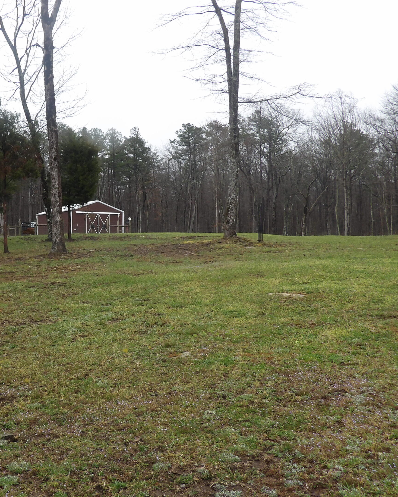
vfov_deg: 41.1
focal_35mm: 45
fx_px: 662
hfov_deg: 32.3
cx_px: 64
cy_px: 255
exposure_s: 1/66
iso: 100
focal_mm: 5.9
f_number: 3.6
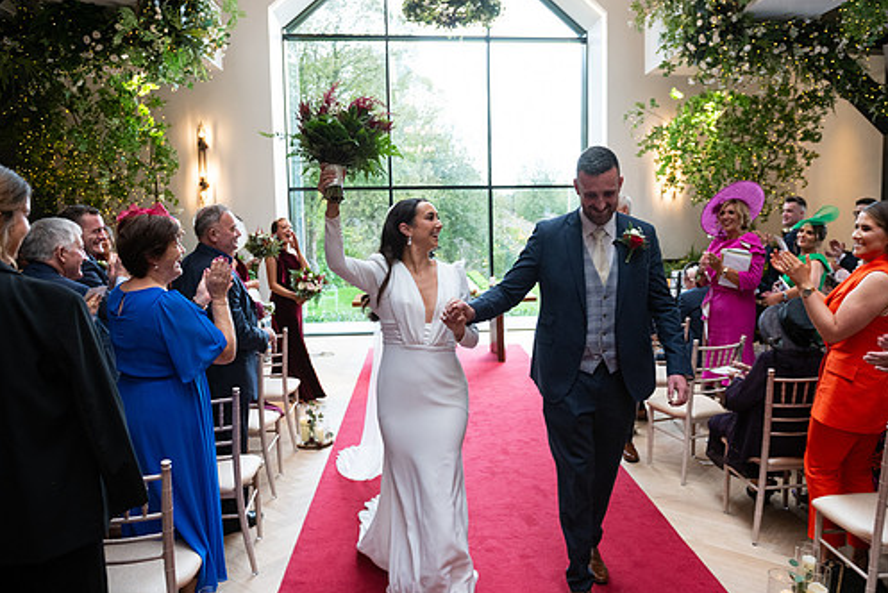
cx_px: 484
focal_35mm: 28
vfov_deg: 46.5
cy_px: 299
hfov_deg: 65.3
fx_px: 691
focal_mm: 24
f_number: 3.5
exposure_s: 1/160
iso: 800
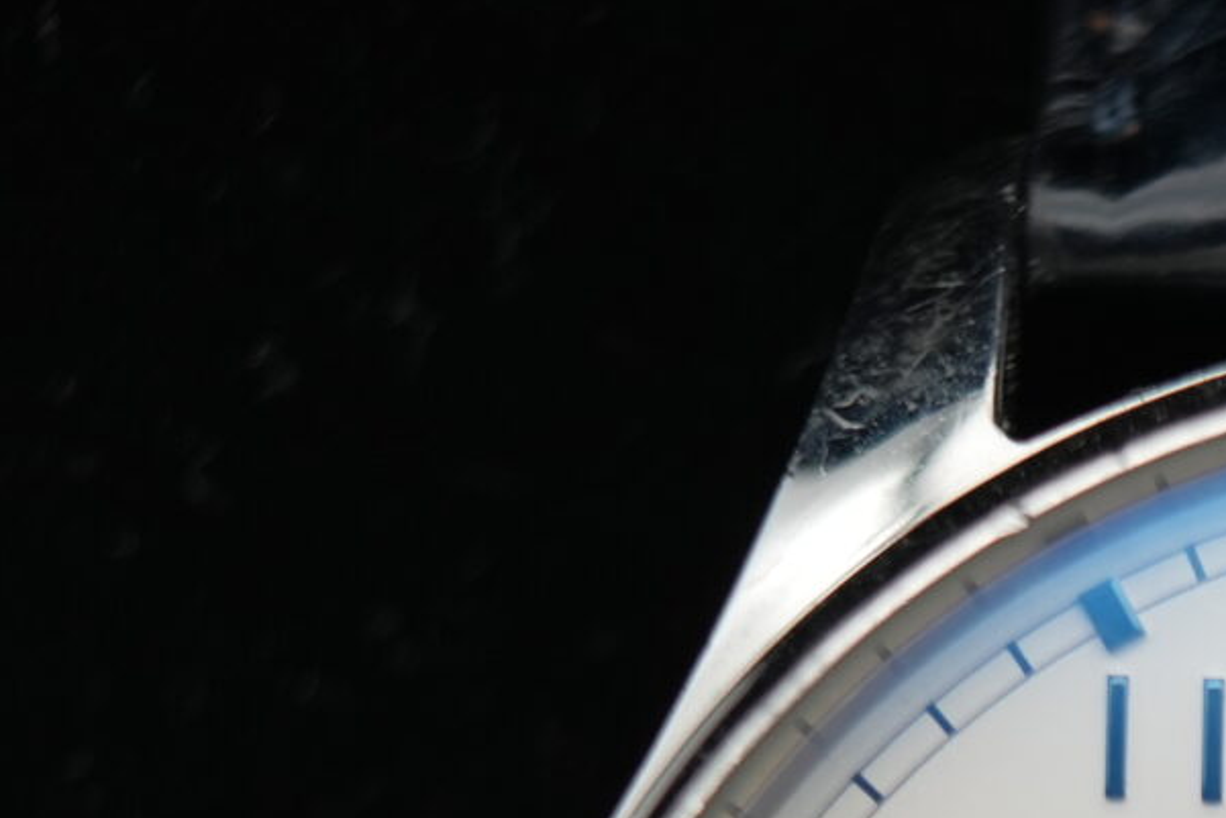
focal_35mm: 149
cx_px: 1628
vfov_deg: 8.9
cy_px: 1392
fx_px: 5075
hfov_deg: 13.3
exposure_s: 1/250
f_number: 5
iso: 400
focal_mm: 35
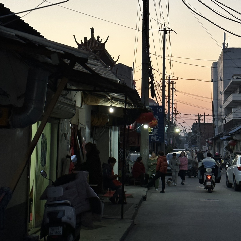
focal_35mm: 71
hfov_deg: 24.3
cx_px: 146
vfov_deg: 24.1
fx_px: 559
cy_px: 67
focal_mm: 6.86
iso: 64
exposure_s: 1/121
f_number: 1.78
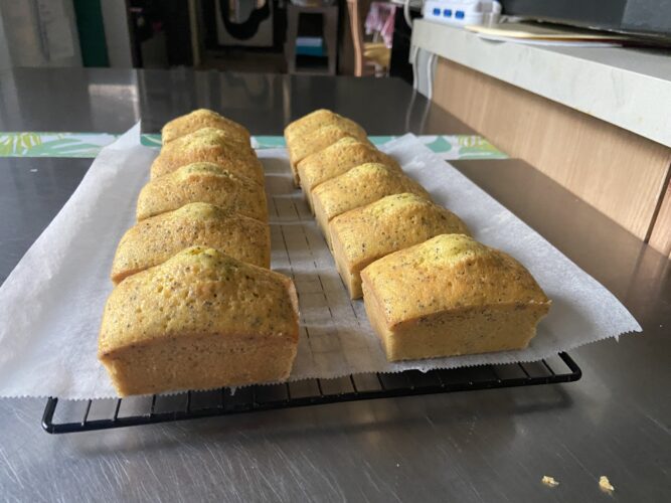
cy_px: 252
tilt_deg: -27.7
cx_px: 336
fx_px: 504
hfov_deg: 67.3
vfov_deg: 53.0
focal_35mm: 26
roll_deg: -2.5
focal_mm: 4.25
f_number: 1.8
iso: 500
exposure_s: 1/50
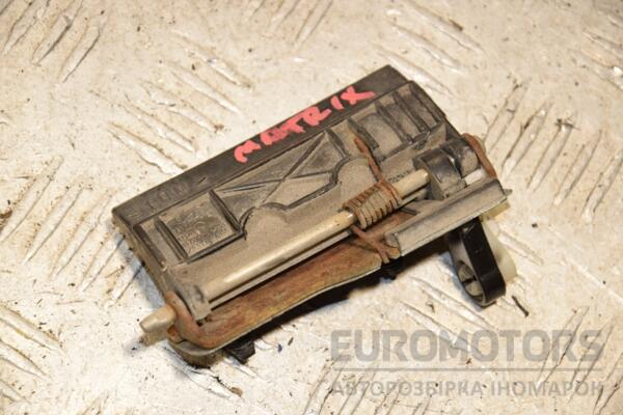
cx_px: 312
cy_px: 208
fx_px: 2725
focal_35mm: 158
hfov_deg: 13.0
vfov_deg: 8.7
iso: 800
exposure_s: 1/200
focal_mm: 105
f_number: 7.1
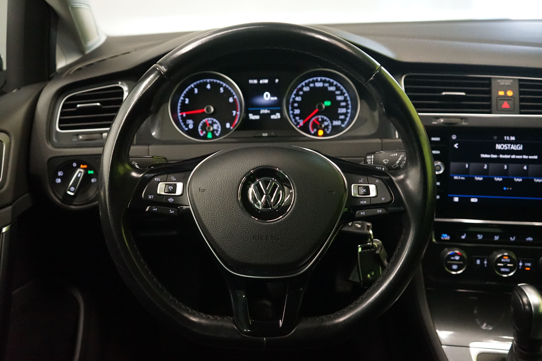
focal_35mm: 34
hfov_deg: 55.8
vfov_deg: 38.9
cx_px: 271
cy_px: 180
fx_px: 512
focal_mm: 34
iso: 6400
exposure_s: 1/60
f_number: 4
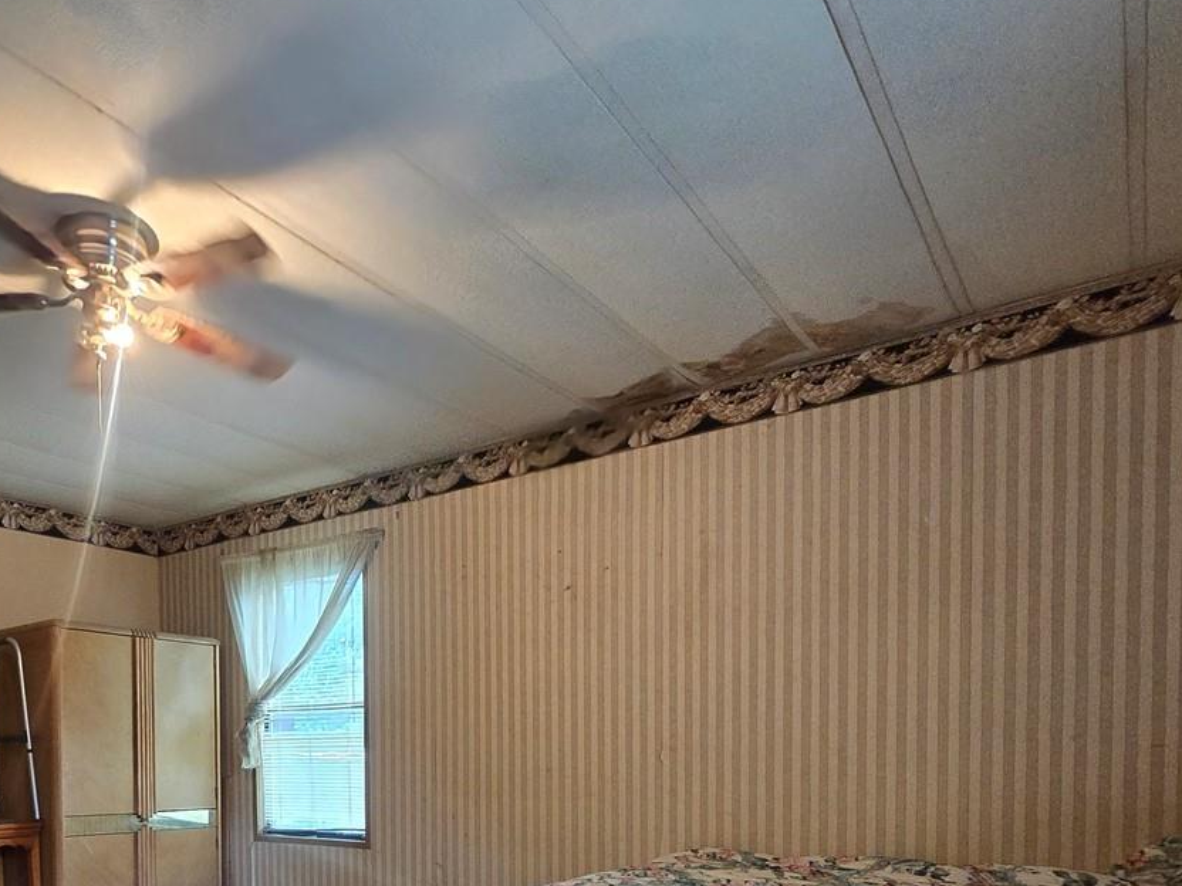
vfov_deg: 48.7
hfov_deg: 66.4
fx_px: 854
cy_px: 808
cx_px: 345
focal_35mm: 25
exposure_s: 1/60
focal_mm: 2.2
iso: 640
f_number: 2.2
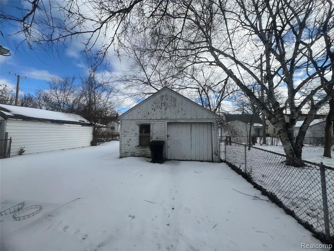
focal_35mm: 13
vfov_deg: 89.9
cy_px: 126
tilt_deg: +0.2
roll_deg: +0.2
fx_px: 125
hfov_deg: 106.2
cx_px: 167
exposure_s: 1/1672
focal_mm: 1.57
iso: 32
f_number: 1.8
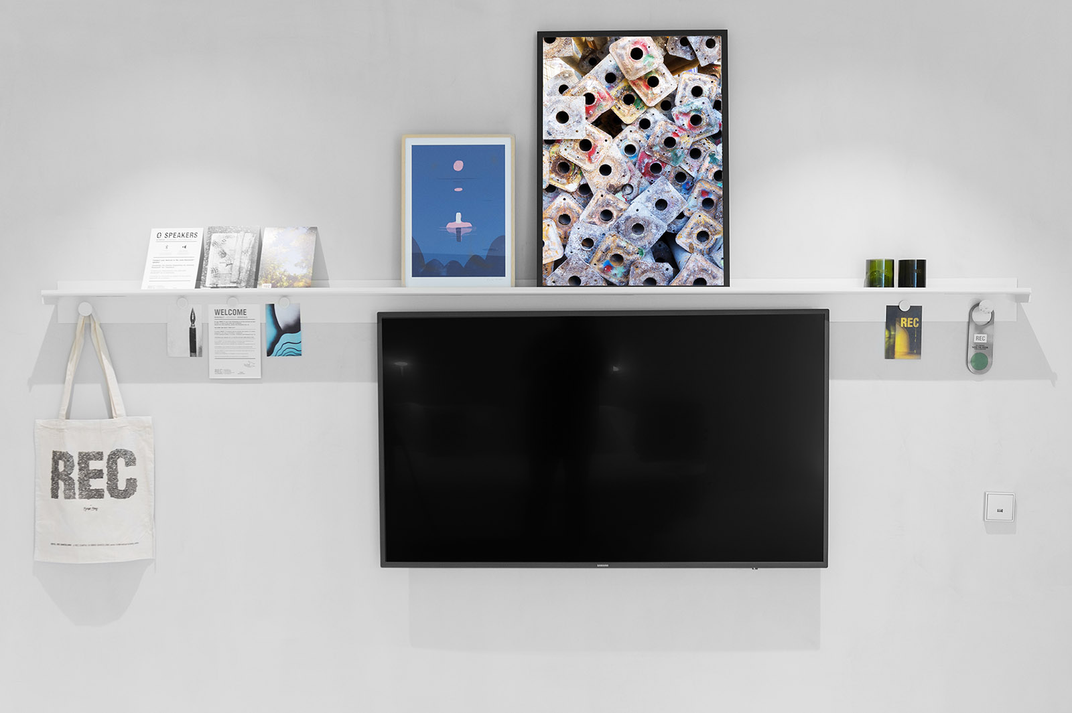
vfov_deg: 38.8
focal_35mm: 34
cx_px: 536
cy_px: 356
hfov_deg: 55.8
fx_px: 1012
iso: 500
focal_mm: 34
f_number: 4
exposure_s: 1/40
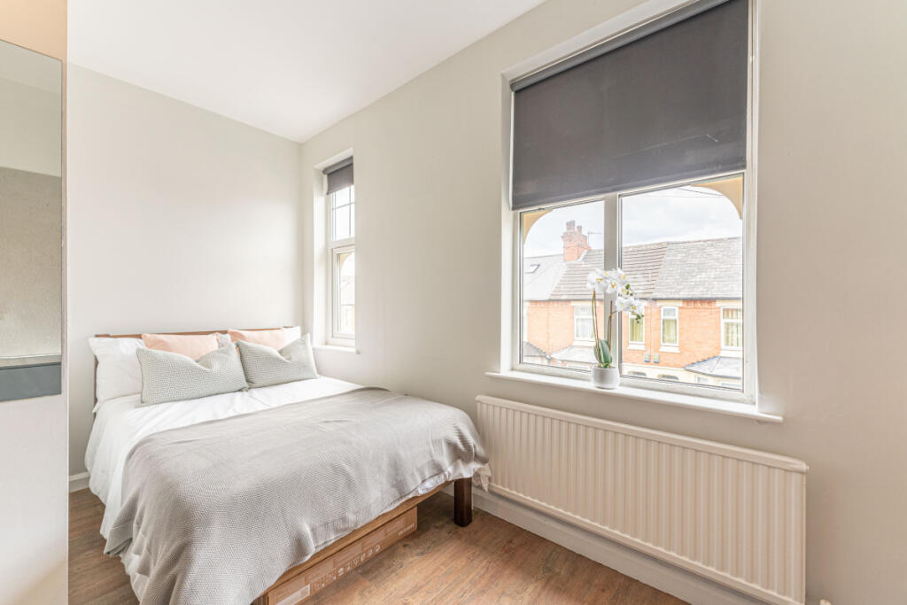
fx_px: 353
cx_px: 454
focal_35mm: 14
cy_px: 302
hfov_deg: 104.2
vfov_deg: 81.2
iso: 100
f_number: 5
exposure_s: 1/125
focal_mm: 14
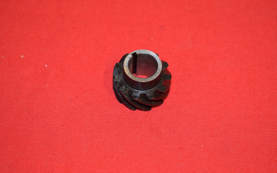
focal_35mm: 85
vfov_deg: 15.5
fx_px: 638
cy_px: 86
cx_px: 139
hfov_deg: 24.5
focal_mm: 55
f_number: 5.6
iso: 800
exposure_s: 1/60
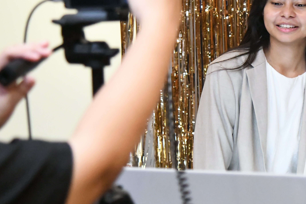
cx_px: 313
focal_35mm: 130
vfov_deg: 10.5
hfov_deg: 15.5
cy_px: 6
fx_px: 1105
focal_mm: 58
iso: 16000
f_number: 4
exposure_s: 1/400
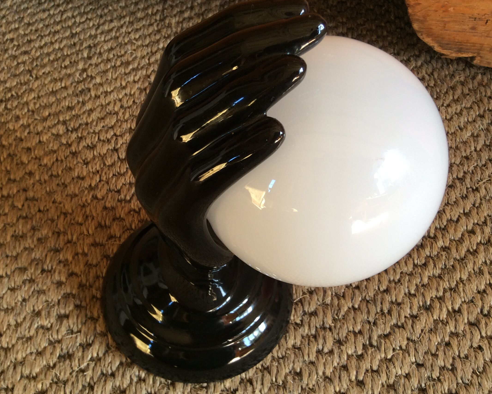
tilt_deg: -54.5
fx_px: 553
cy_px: 192
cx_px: 218
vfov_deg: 39.2
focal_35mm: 38
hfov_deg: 47.8
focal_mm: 3.3
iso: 40
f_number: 2.4
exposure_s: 1/25
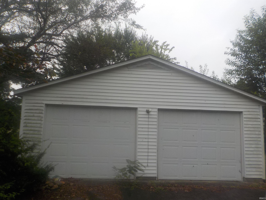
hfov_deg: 60.0
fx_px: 231
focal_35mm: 30
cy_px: 100
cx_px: 133
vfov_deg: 46.8
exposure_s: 1/320
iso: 125
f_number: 3.3
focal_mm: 4.1
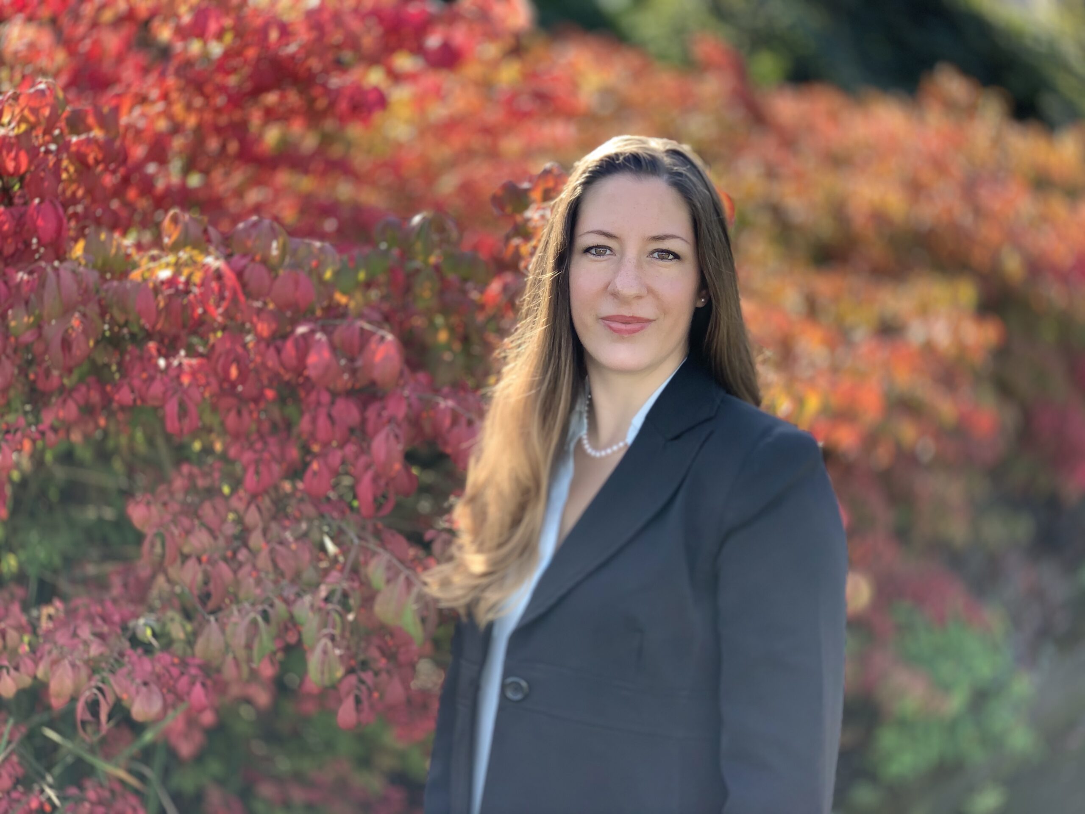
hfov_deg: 36.8
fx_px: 1630
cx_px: 542
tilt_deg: -1.3
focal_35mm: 52
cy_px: 407
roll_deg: -0.1
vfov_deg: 28.0
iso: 16
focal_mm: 6
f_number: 2.4
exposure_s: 1/129
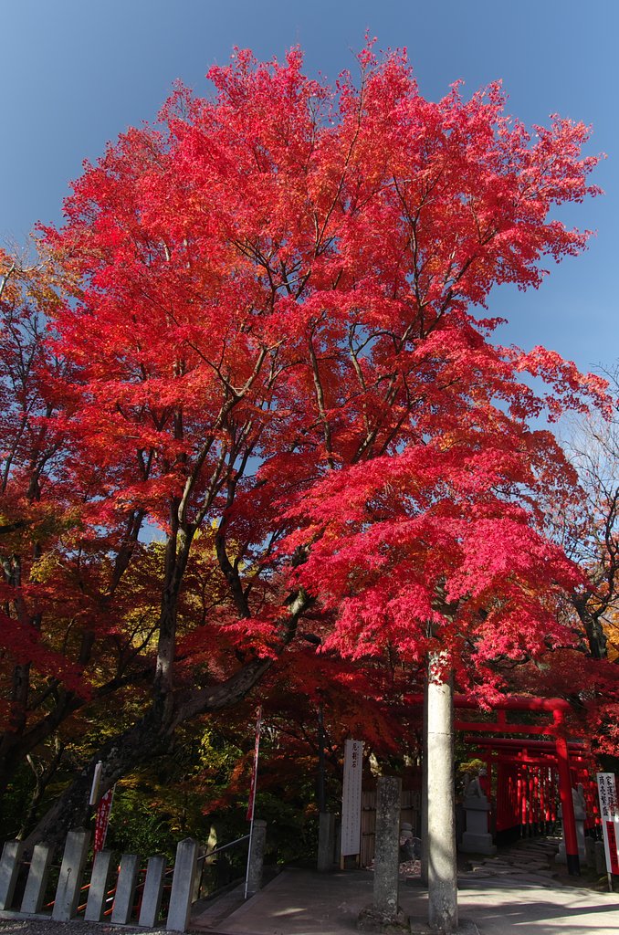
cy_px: 468
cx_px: 310
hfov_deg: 51.1
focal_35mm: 25
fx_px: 648
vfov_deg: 71.6
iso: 100
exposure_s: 1/50
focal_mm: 17
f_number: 8
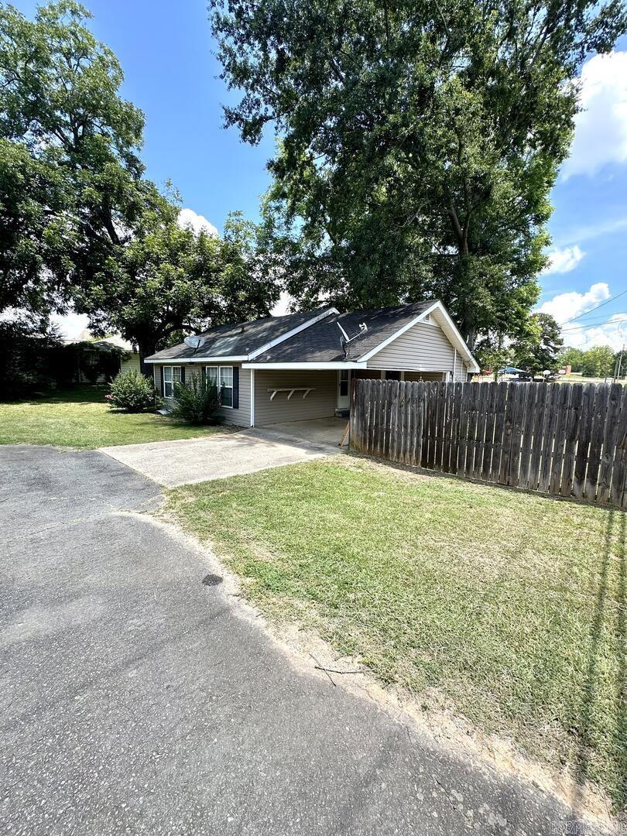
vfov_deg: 102.1
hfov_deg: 85.7
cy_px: 418
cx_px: 314
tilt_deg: -7.6
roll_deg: -2.0
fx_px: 338
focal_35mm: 14
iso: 40
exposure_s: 1/543
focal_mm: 2.22
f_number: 2.2
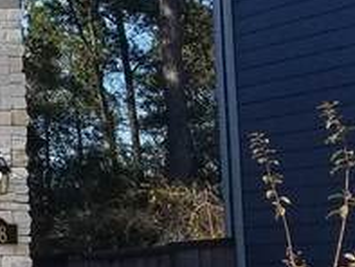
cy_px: -14
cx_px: -523
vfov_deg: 8.7
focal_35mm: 169
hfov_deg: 10.1
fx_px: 1734
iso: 50
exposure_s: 1/1996
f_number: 1.7
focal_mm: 4.2
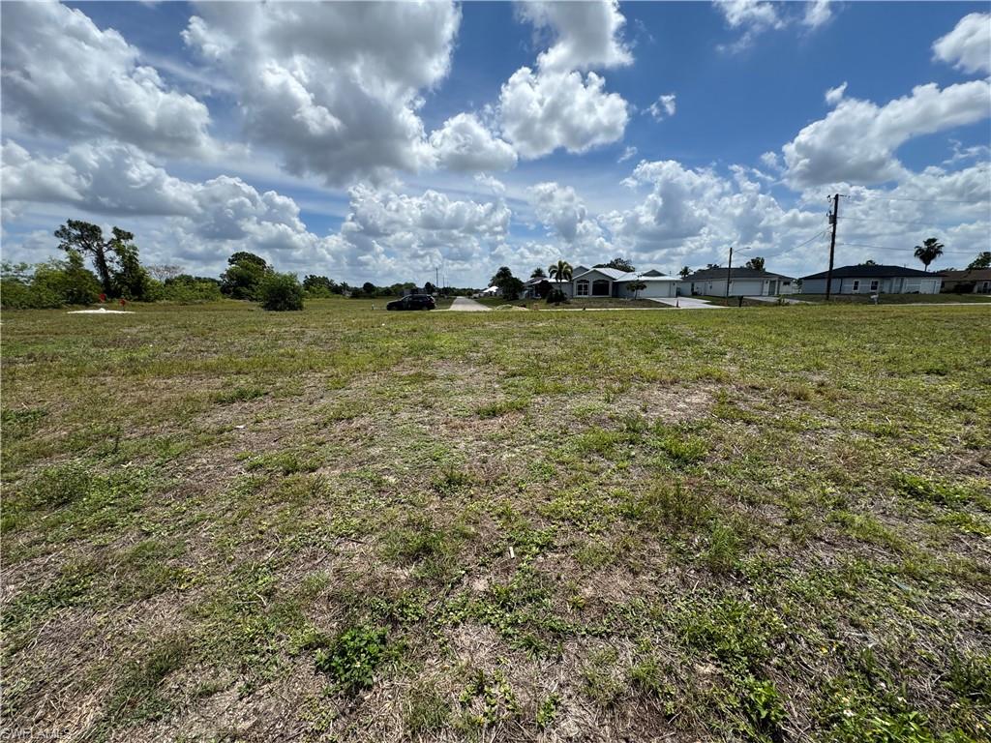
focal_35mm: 14
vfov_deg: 85.7
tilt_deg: -11.4
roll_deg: -0.3
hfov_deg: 102.1
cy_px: 372
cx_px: 496
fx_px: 401
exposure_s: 1/3247
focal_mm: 2.22
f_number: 2.2
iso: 50
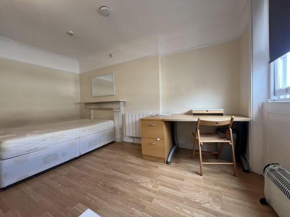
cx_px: 145
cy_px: 108
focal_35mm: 13
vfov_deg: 89.9
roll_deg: +0.8
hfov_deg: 106.2
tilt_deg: -2.8
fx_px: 109
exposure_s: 1/99
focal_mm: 1.57
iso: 160
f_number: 1.8
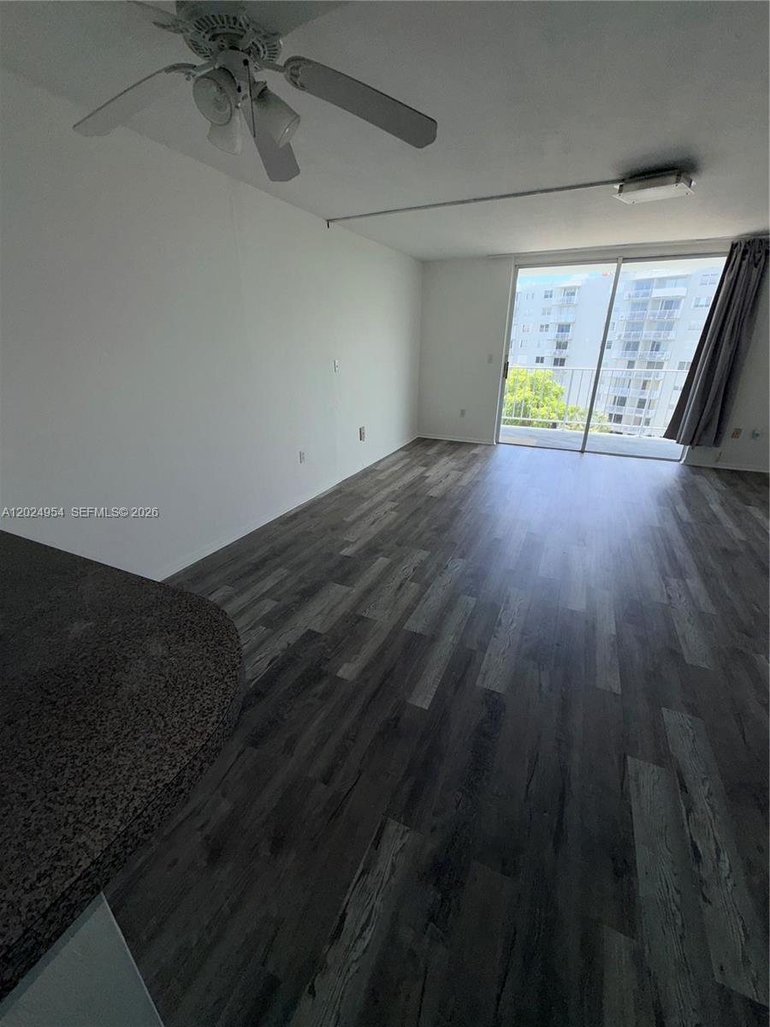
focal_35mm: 14
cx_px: 385
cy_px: 514
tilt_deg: -22.0
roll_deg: +0.2
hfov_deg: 85.7
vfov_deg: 102.1
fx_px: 415
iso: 16
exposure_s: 1/279
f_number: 2.2
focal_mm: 2.22
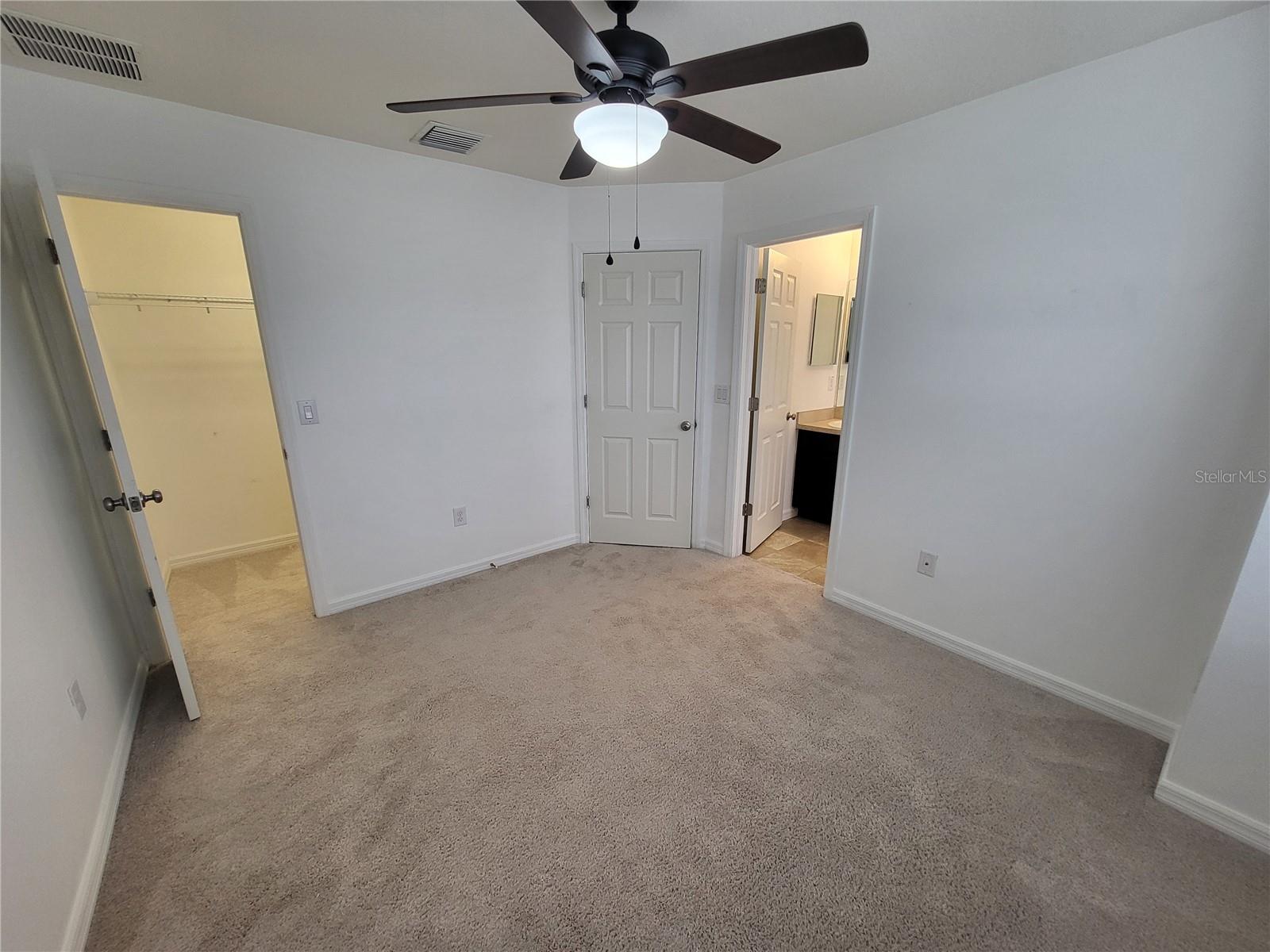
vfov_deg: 89.9
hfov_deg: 106.2
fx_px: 477
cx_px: 635
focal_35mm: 13
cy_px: 476
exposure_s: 1/60
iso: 100
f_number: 2.2
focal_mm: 1.74
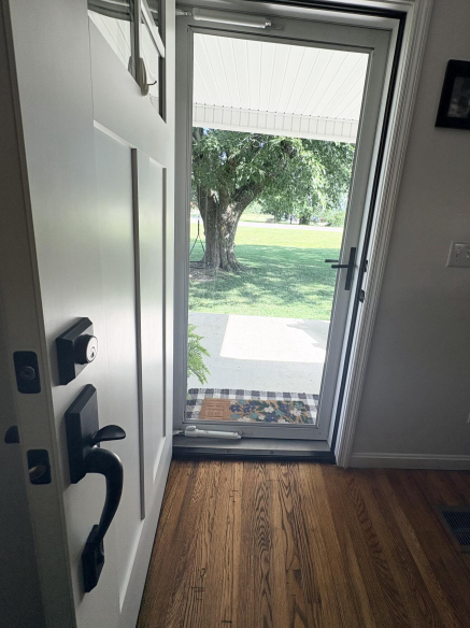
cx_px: 264
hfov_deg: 77.7
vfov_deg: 94.2
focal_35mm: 16
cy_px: 280
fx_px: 290
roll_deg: -5.1
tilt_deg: -13.2
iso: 64
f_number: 2.2
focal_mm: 2.22
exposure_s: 1/470
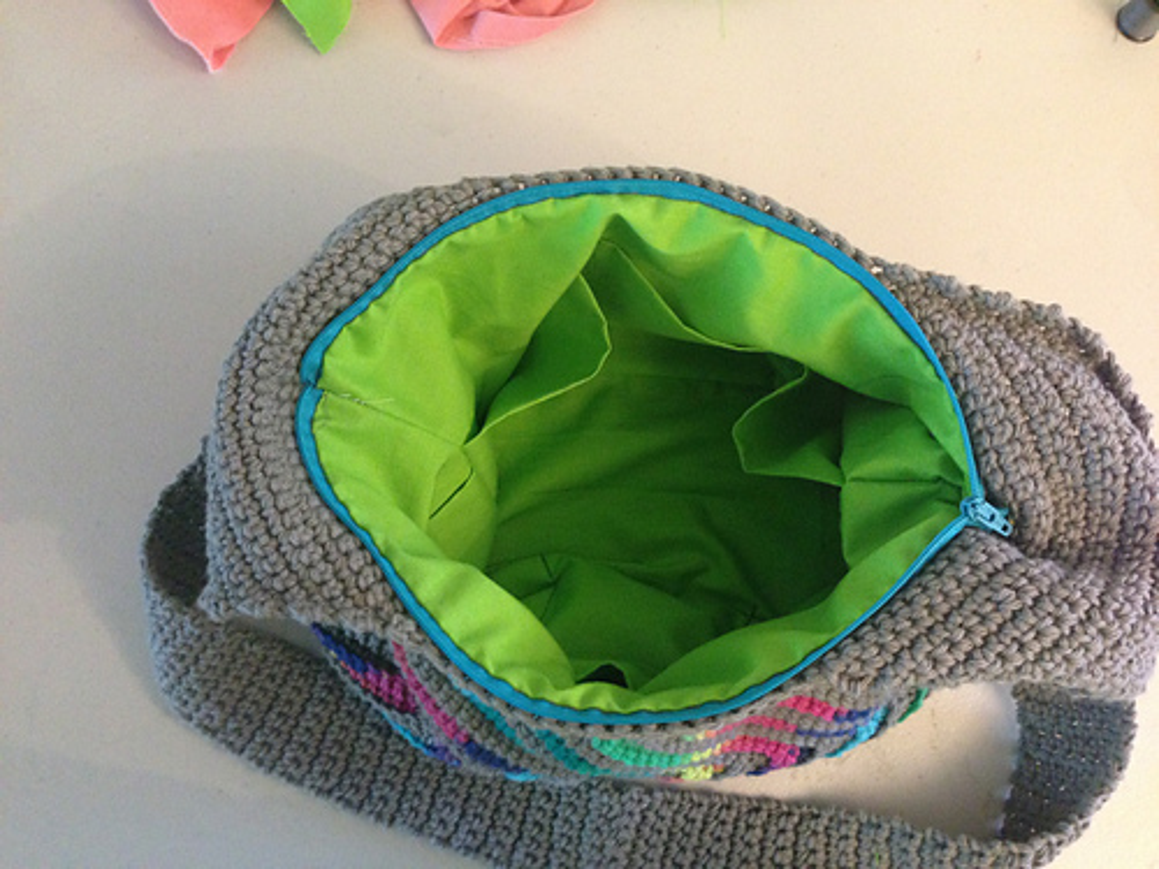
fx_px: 1105
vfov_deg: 42.9
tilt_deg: -80.1
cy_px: 434
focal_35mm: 33
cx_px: 580
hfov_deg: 55.4
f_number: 2.4
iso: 400
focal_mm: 4.12
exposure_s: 1/15
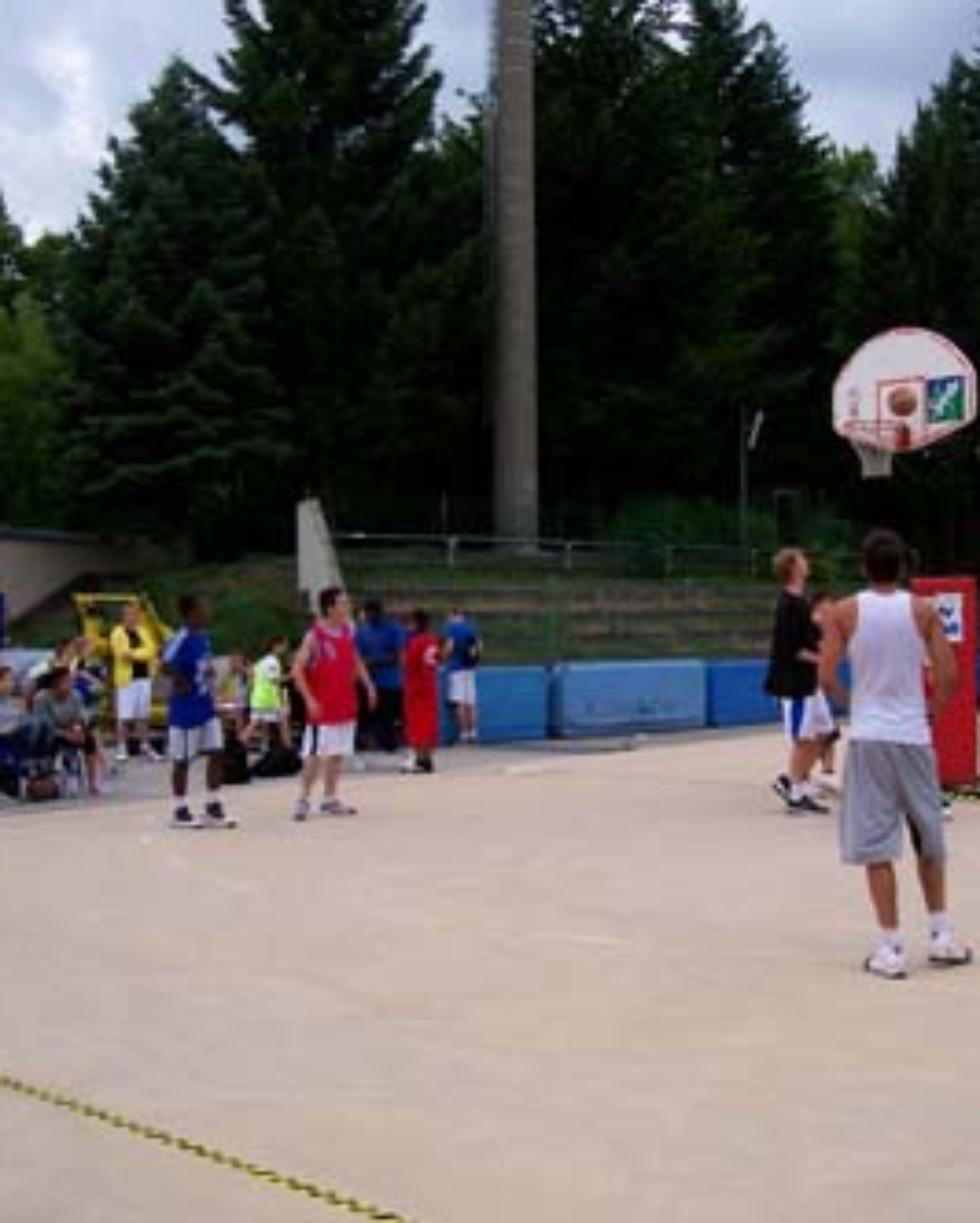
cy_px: 612
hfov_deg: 33.1
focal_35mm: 45
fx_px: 1630
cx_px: 663
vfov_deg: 41.1
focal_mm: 5.6
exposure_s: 1/314
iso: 80
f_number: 5.1
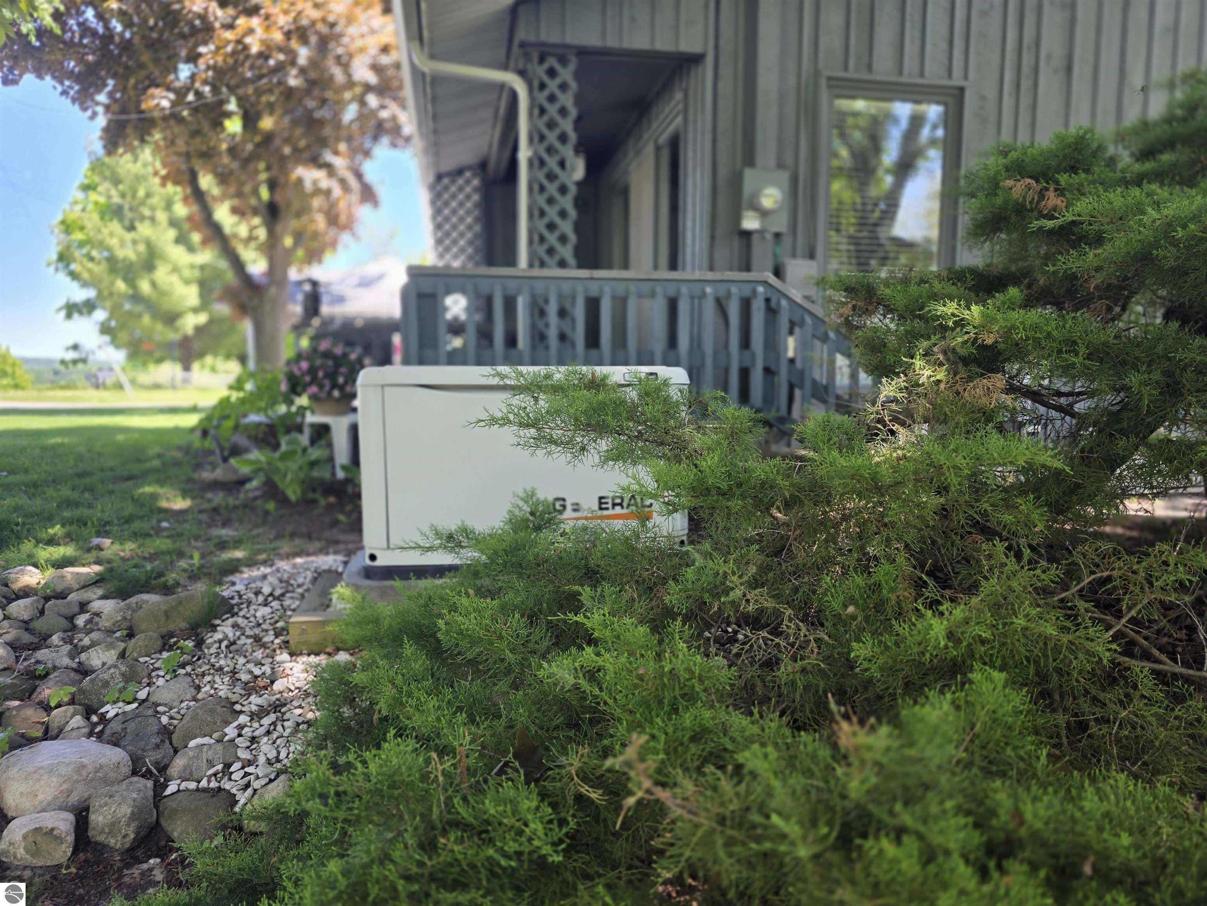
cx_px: 604
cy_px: 453
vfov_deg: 58.9
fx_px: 802
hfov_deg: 73.9
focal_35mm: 23
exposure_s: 1/180
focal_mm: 6.3
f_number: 1.7
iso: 40
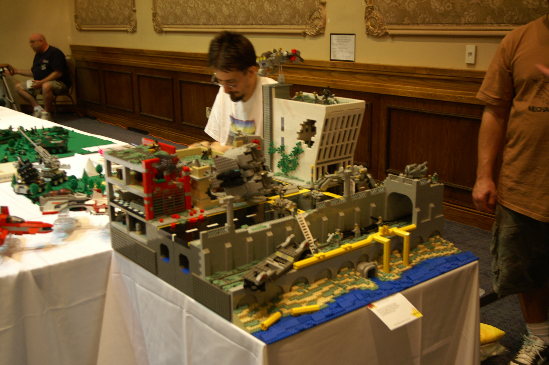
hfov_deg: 49.6
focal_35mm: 39
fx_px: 594
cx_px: 274
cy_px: 182
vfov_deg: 34.1
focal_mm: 26
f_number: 4.5
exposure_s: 1/6
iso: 400
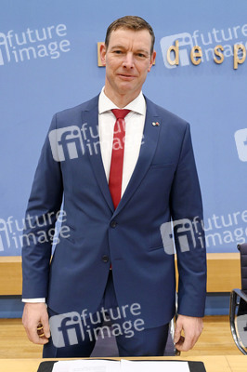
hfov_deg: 38.8
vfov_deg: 55.8
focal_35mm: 34
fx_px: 350
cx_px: 124
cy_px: 186
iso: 6400
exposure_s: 1/500
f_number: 6.3
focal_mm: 34
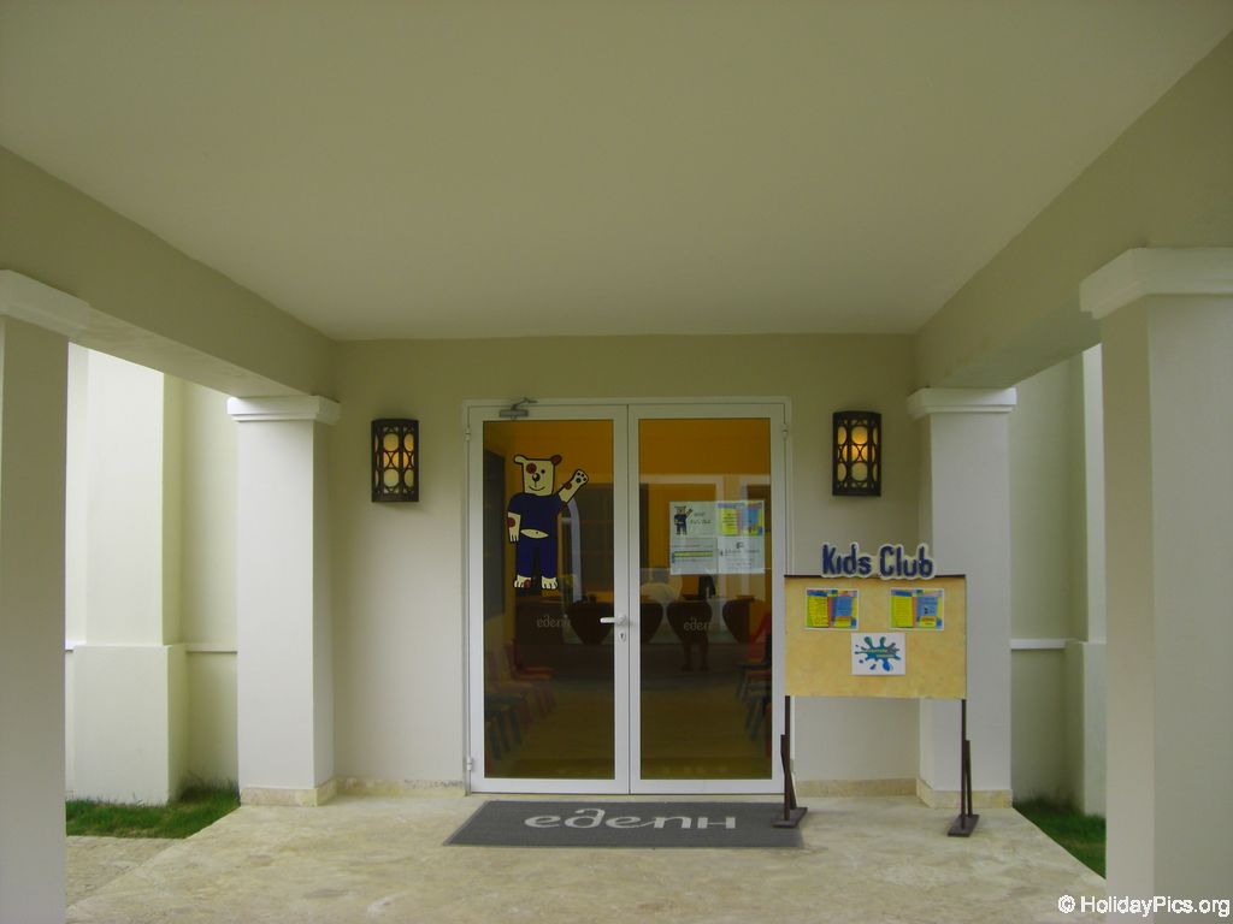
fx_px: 1354
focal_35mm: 38
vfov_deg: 37.7
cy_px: 462
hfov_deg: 49.0
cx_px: 616
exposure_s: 1/160
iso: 64
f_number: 2.7
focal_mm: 6.2
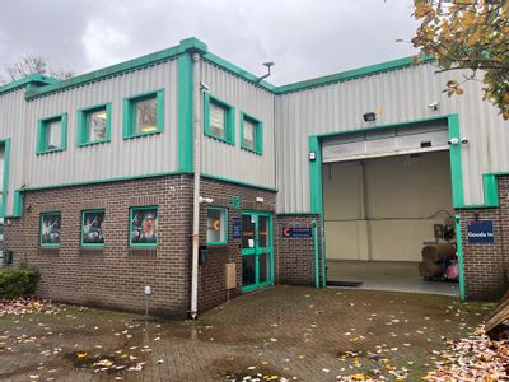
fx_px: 382
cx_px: 254
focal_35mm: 26
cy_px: 191
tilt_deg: +4.9
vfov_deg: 53.1
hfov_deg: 67.3
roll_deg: +0.4
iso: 50
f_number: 1.6
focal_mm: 5.1
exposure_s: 1/224
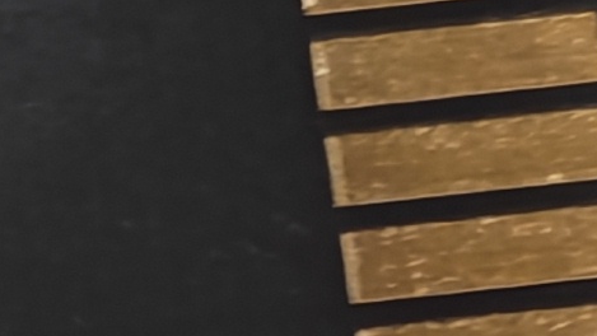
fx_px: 7536
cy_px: 854
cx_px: 56
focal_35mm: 476
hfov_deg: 4.5
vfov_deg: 2.5
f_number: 1.6
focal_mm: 6.55
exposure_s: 1/100
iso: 500
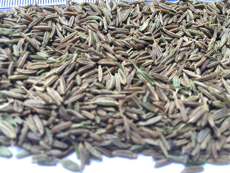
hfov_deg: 61.7
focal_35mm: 29
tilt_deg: -55.5
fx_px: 193
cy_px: 86
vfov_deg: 48.2
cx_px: 115
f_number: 2.2
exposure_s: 1/100
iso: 40
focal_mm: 4.15
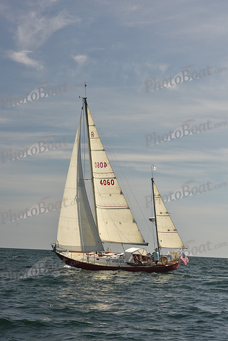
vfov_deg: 22.6
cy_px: 170
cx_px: 114
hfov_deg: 15.2
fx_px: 854
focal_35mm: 90
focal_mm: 90
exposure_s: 1/640
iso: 250
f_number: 7.1
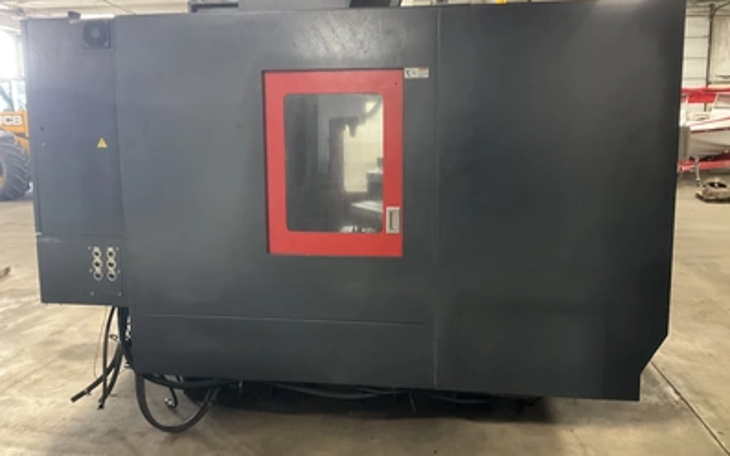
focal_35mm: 31
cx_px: 364
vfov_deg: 40.5
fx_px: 617
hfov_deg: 61.2
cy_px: 197
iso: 320
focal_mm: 3
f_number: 1.8
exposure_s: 1/30
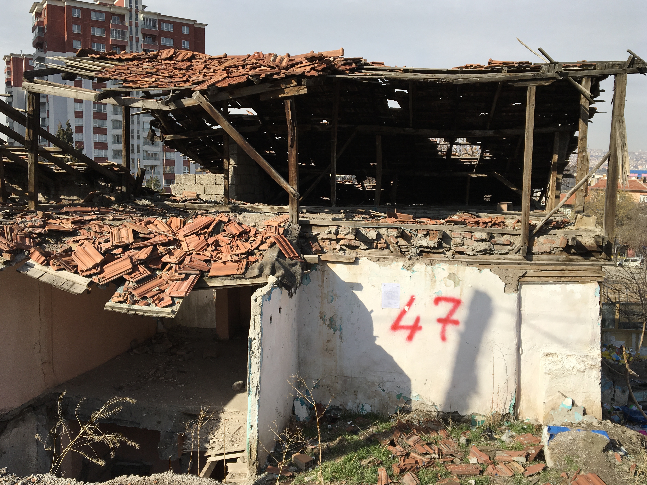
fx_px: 579
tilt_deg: -6.0
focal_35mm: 31
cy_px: 233
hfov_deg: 58.4
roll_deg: -0.3
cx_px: 324
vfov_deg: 45.4
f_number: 2.2
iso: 25
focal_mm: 4.15
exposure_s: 1/2079
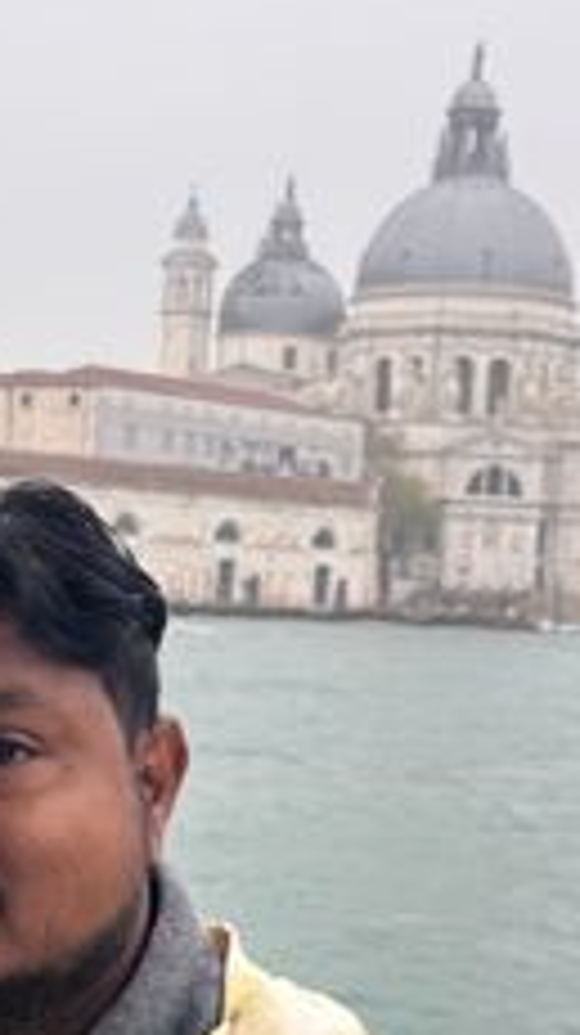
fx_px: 2494
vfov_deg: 23.3
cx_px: 0
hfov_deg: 13.1
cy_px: 729
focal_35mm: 91
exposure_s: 1/121
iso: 50
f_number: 1.78
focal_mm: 6.76
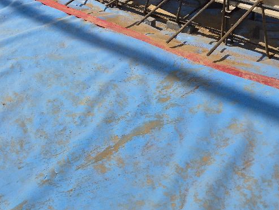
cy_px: 1
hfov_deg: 33.6
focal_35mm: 56
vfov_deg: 24.9
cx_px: 68
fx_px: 451
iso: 50
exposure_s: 1/7696
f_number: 1.8
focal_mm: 5.4
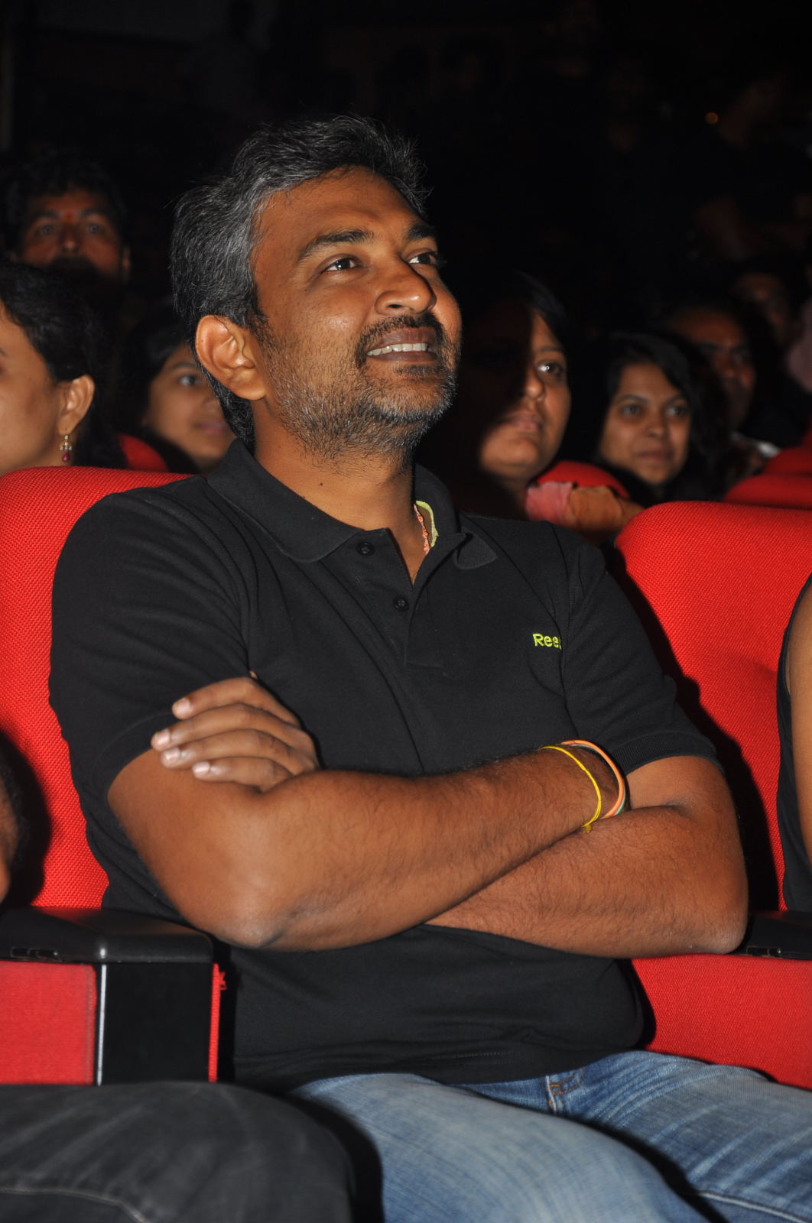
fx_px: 3818
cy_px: 612
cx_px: 406
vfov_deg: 18.2
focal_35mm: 112
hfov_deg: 12.1
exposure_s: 1/125
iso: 200
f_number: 5.6
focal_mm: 75
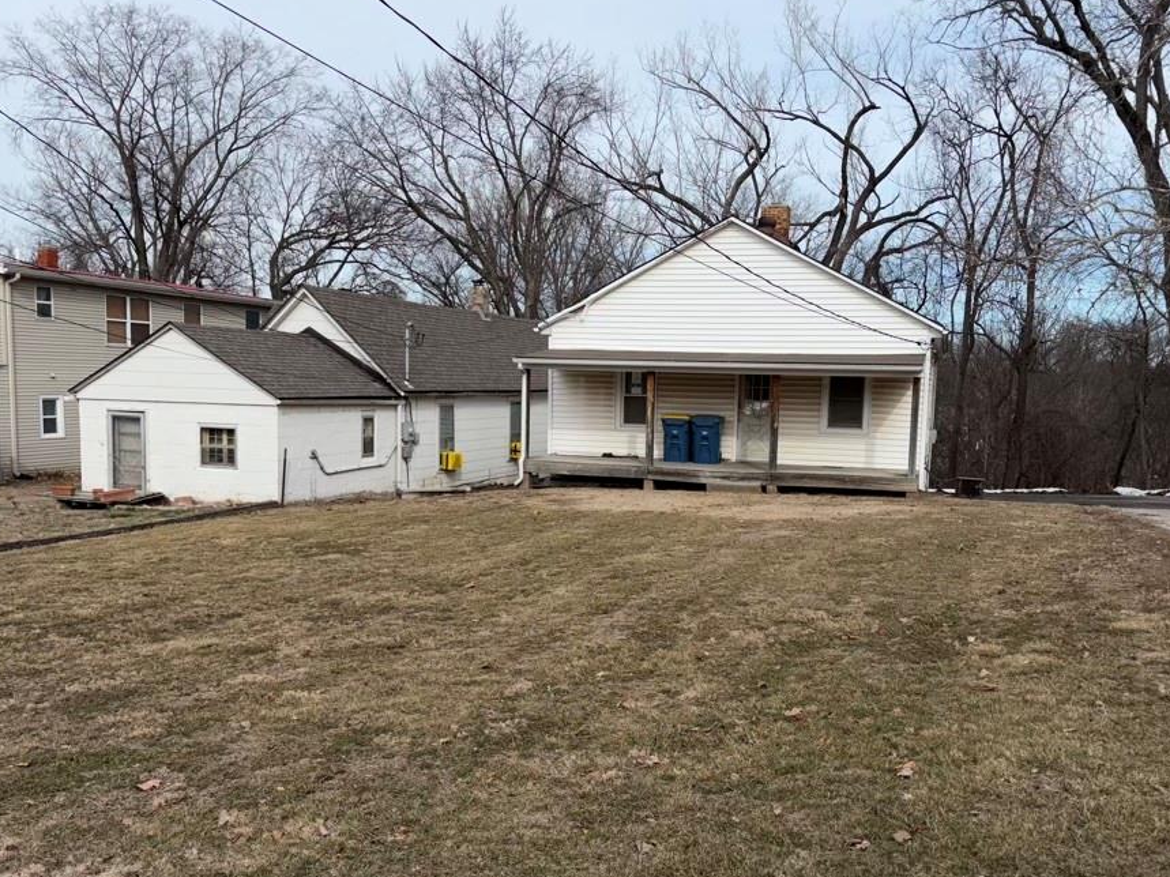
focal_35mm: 31
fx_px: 1048
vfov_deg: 45.4
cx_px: 654
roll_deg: -1.3
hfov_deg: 58.2
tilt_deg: -5.6
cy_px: 483
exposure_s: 1/4608
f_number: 1.6
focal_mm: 5.96
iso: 32
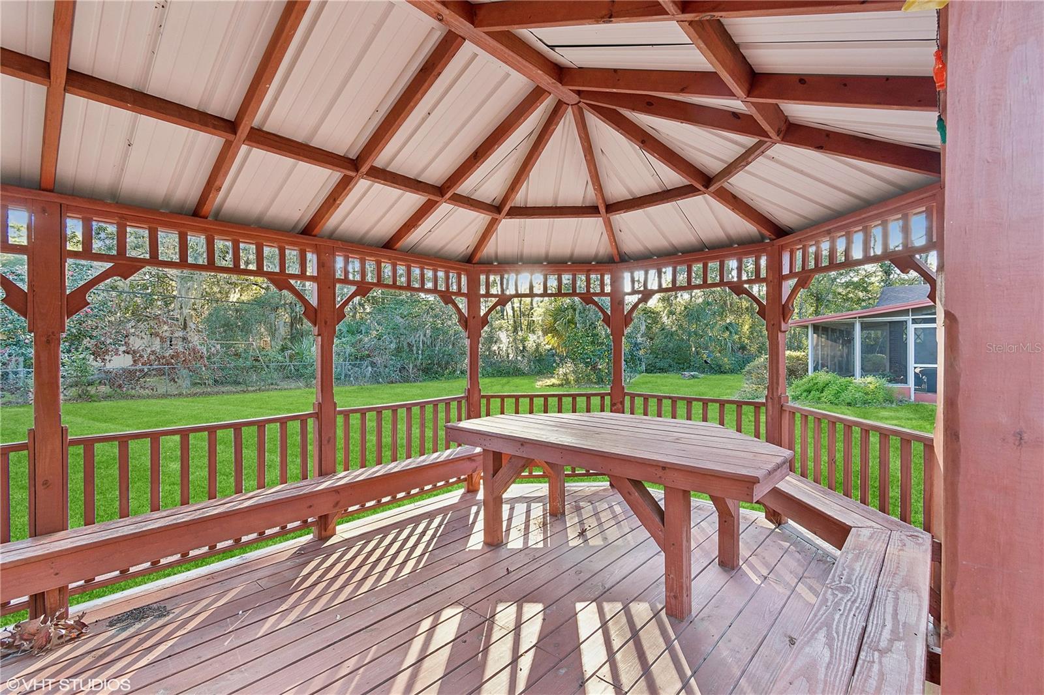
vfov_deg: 77.3
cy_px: 348
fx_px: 435
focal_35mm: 15
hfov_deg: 100.4
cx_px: 522
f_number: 8
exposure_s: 1/10
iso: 200
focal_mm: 10
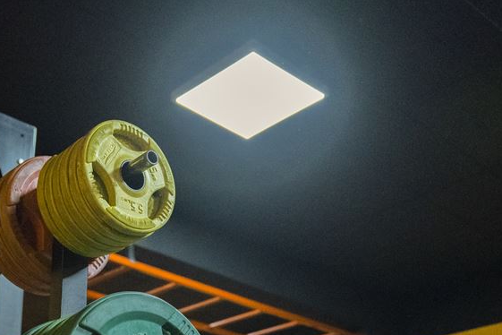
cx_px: 170
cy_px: 396
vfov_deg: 20.8
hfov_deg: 32.6
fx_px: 851
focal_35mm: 61
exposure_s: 1/125
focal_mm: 24
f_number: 2.8
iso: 3200
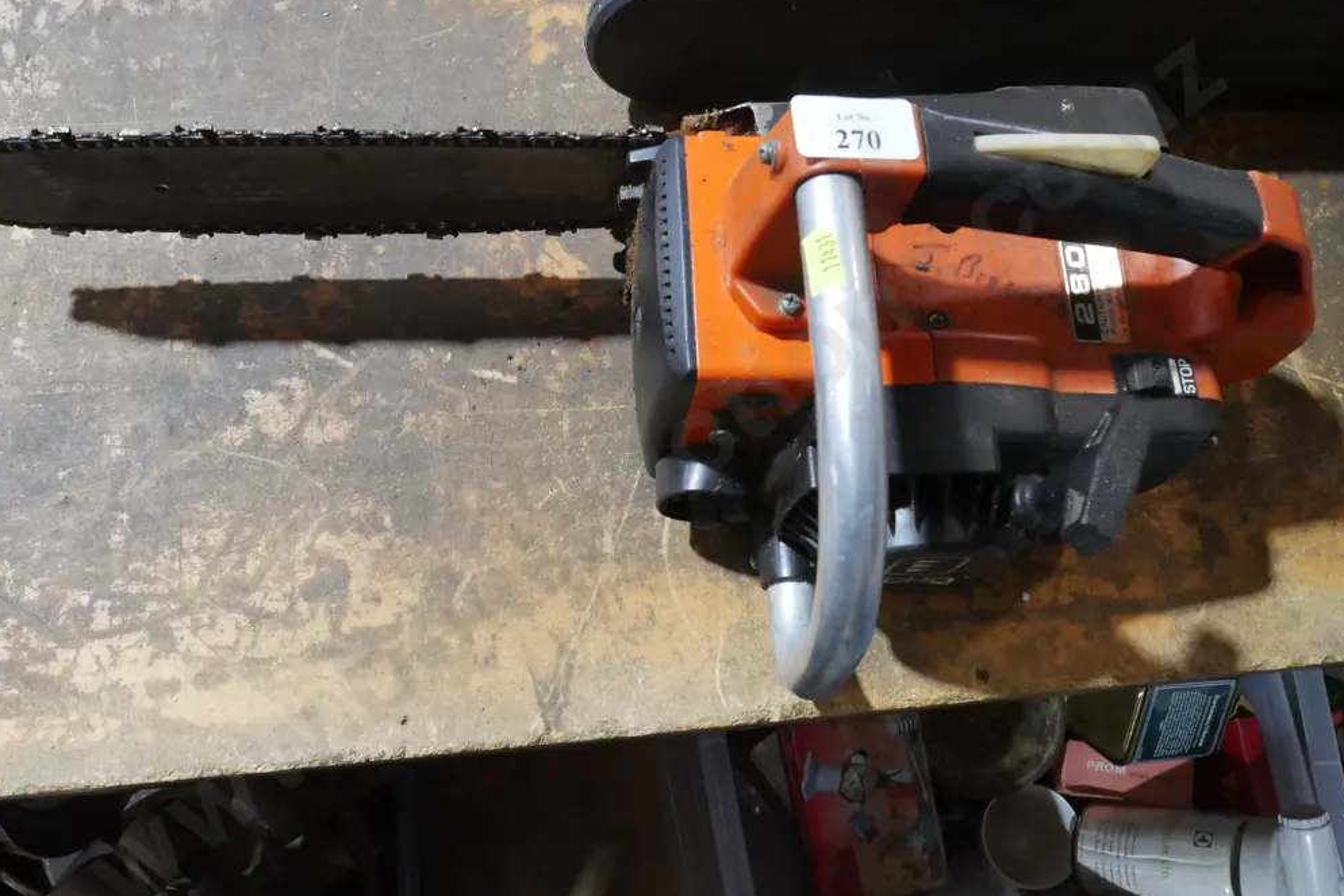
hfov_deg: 61.9
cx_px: 656
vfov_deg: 43.6
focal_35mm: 30
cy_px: 477
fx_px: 1120
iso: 3200
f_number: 7.1
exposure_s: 1/50
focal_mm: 14
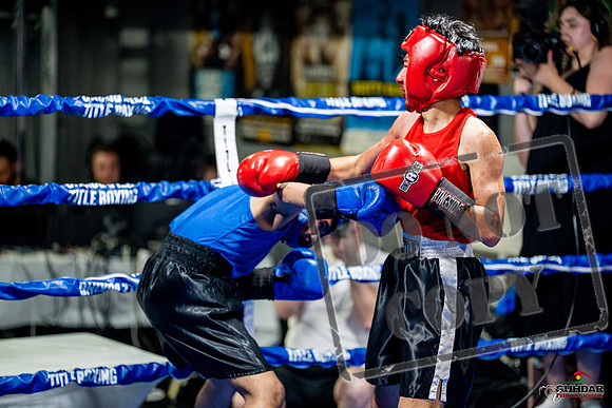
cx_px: 306
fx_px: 2040
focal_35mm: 120
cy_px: 204
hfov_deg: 17.1
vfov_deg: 11.4
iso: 4000
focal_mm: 120
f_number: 2
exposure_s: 1/800
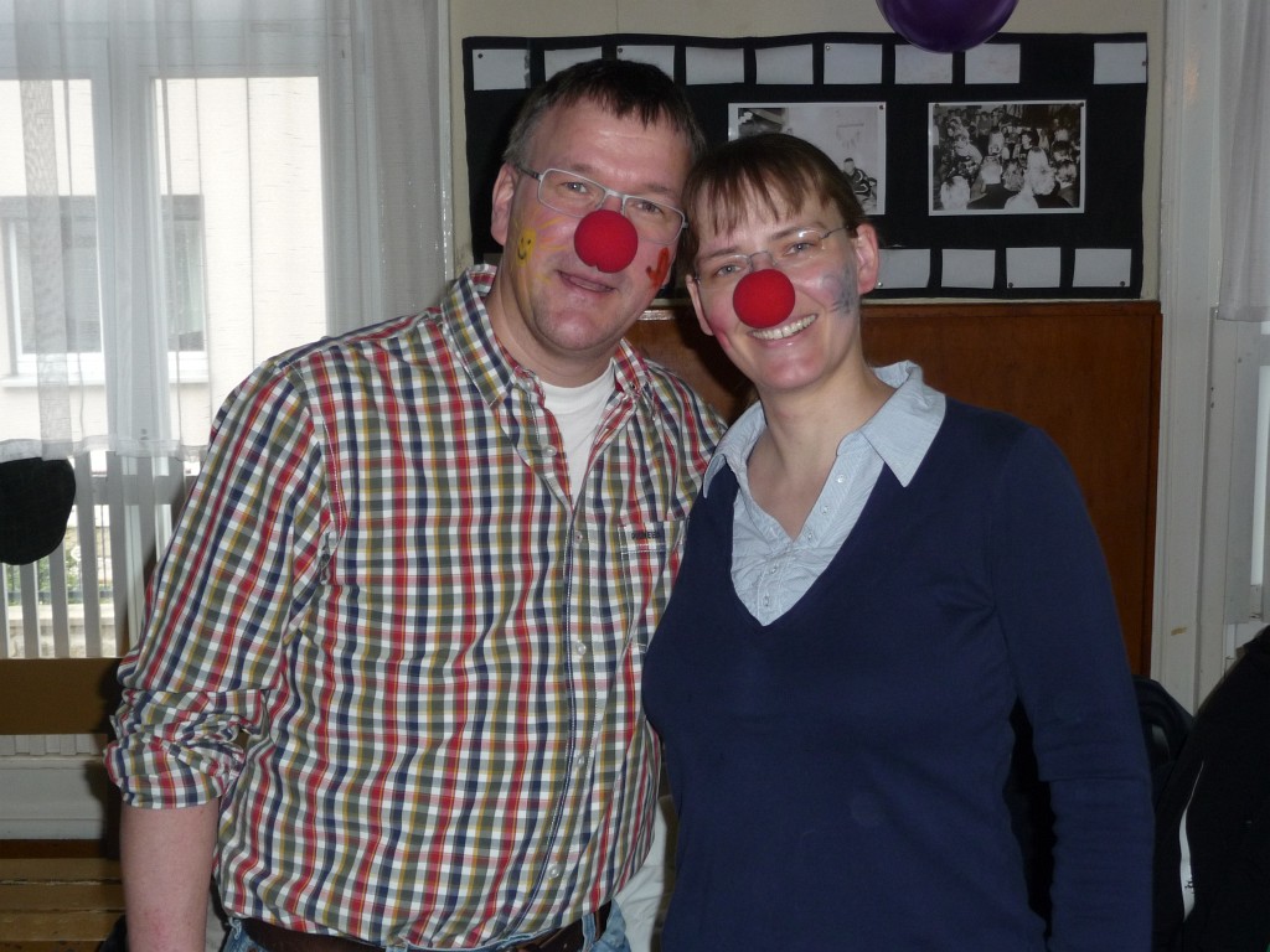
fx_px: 1761
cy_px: 476
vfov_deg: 30.3
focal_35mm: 48
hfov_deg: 39.7
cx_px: 635
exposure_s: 1/30
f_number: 4.2
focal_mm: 8
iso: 160
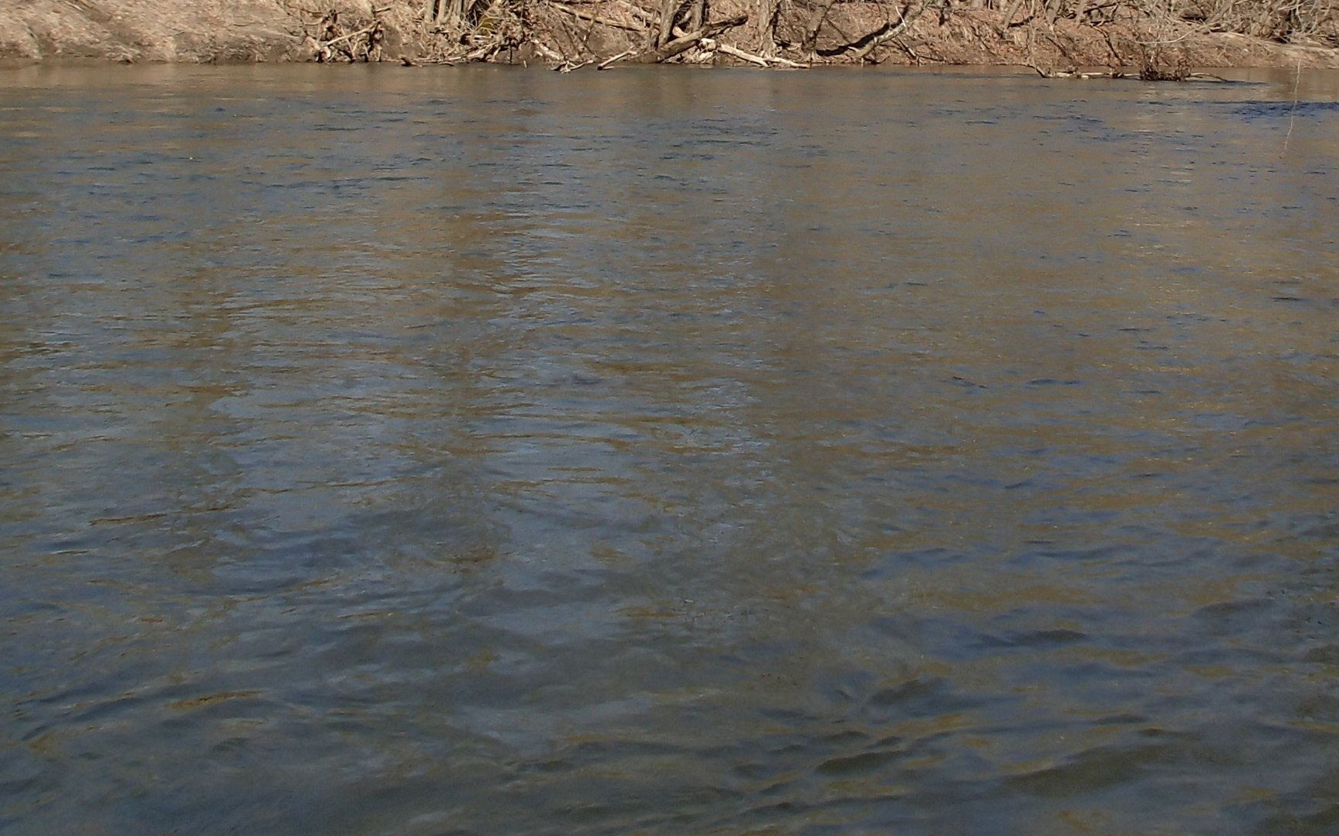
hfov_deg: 36.6
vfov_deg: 22.6
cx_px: 855
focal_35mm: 55
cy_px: -12
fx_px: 2007
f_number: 3.9
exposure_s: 1/640
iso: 100
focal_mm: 5
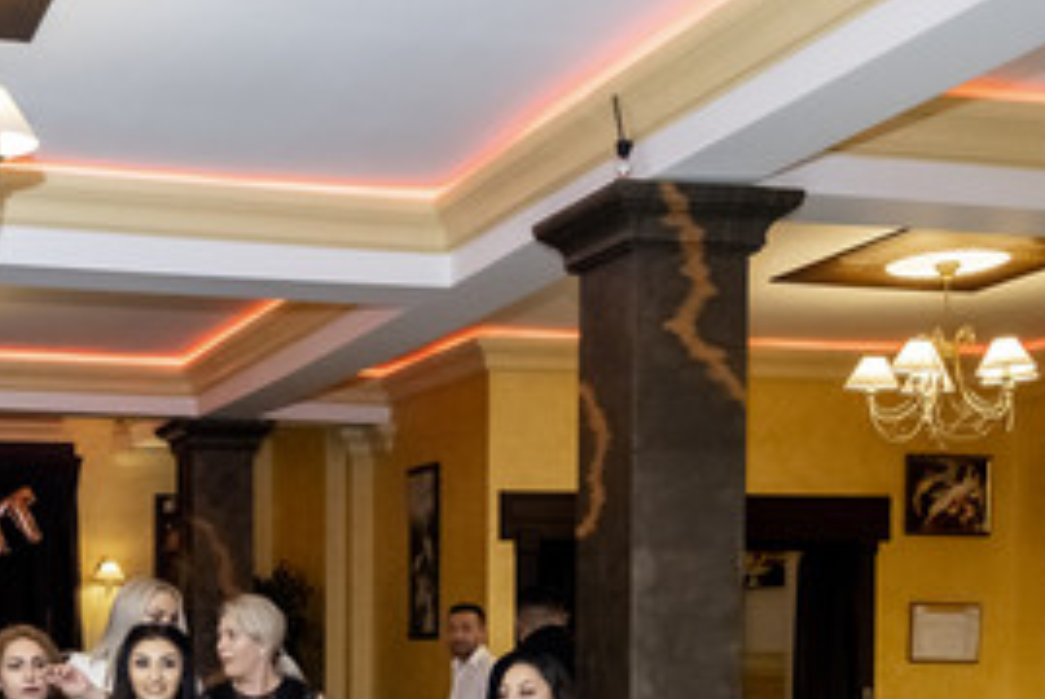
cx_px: 171
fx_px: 1656
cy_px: 732
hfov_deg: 33.7
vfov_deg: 22.7
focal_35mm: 57
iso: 1600
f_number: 2.8
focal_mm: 16
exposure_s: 1/125
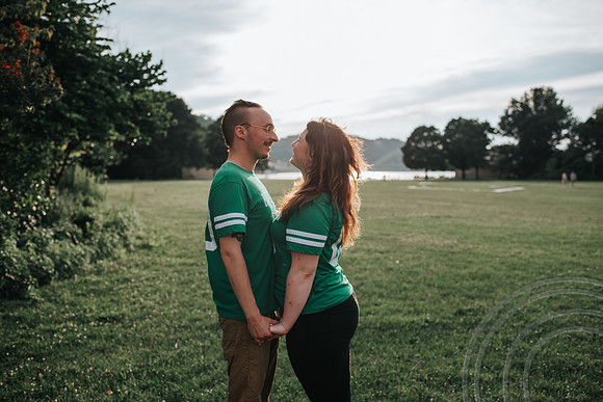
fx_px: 599
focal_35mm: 36
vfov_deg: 37.1
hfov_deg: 53.5
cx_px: 302
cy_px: 201
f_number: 3.2
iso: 100
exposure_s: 1/1000
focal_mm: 35
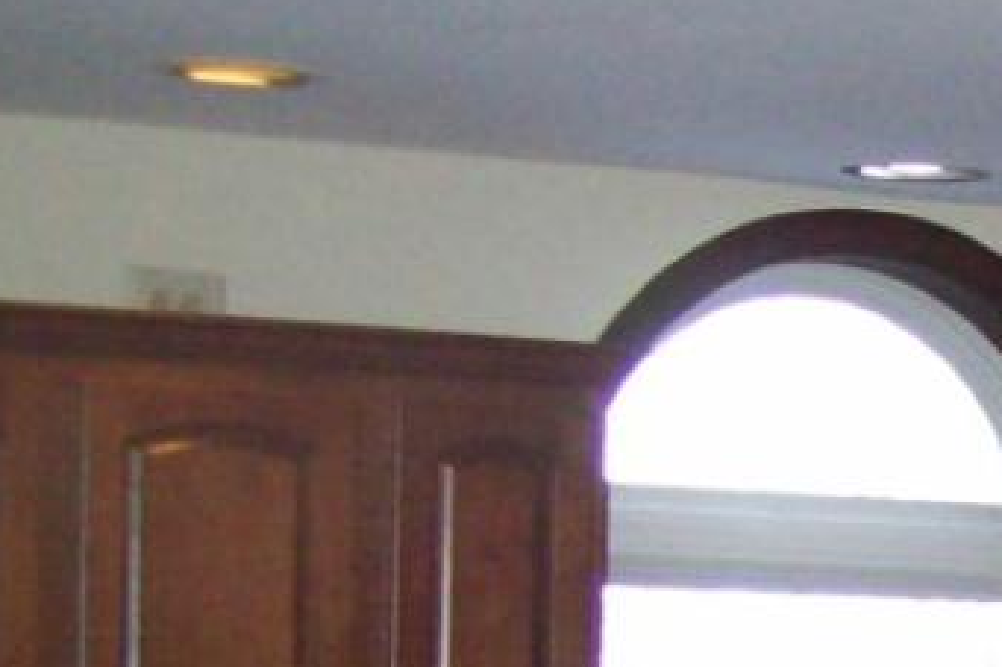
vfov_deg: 8.3
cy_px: 1240
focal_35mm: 158
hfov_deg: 12.1
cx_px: 1707
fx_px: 4395
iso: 200
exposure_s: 1/64
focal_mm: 6
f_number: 2.7
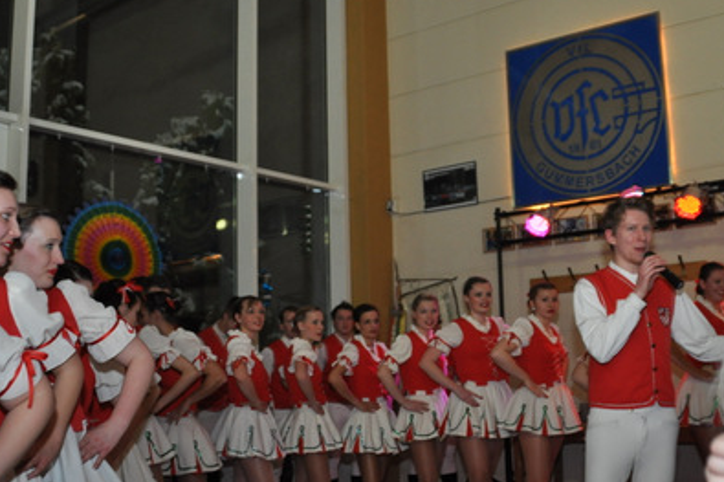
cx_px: 420
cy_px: 236
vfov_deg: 32.6
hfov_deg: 47.3
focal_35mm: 41
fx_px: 824
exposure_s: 1/60
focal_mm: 18
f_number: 4
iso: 800
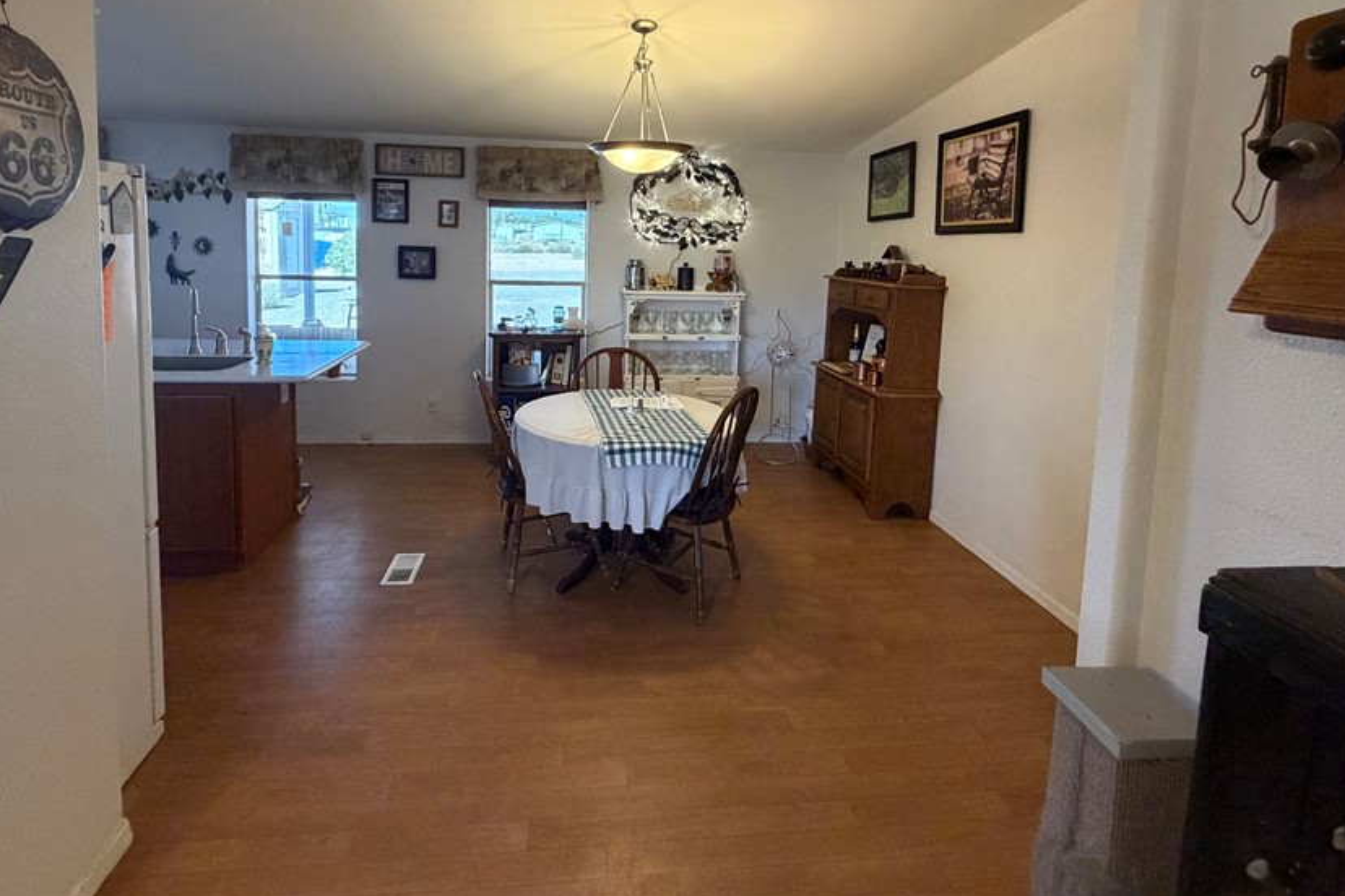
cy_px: 294
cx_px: 637
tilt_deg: -5.5
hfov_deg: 89.9
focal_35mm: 18
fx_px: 672
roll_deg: -1.1
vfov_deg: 65.5
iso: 400
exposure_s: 1/60
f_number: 2.2
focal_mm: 2.22
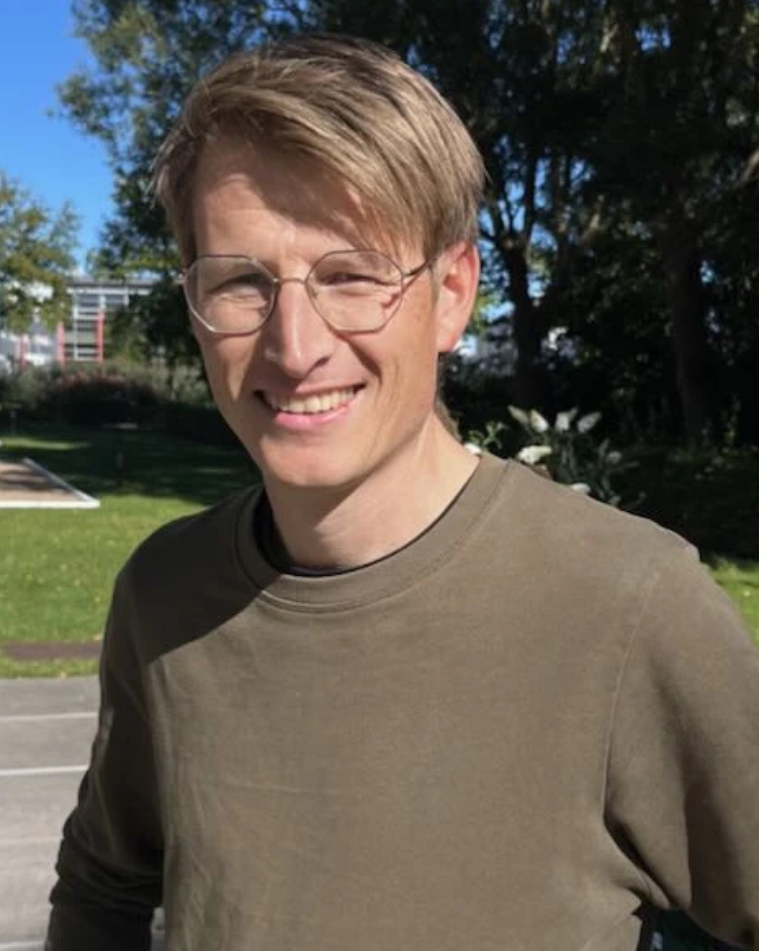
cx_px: 388
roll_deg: -0.9
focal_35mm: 28
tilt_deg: -4.1
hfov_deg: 51.5
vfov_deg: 62.2
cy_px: 509
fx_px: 787
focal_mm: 5.1
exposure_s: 1/4854
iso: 50
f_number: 1.6
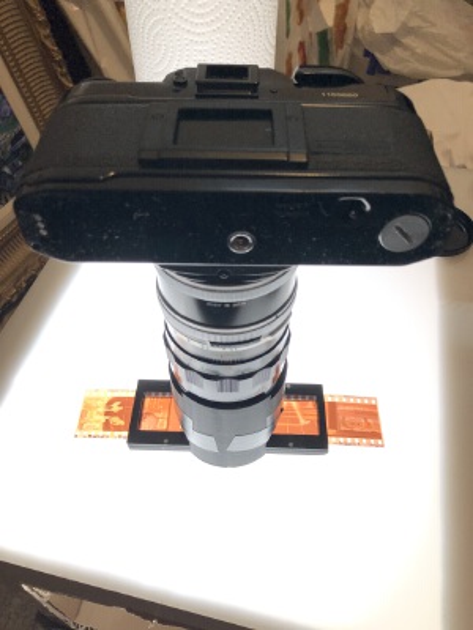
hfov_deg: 49.7
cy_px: 315
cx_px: 236
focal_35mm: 28
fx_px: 510
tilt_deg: -49.4
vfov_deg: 63.4
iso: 25
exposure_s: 1/30
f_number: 1.8
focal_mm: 4
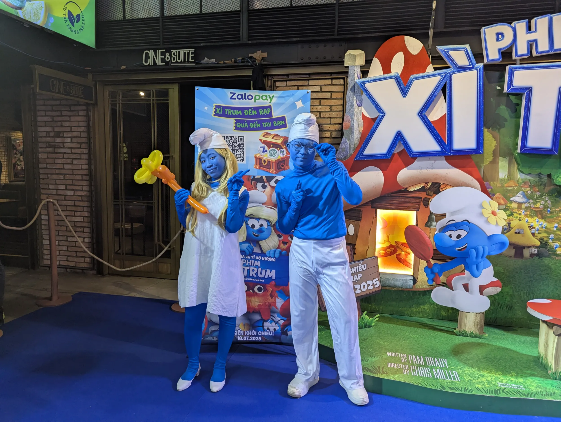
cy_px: 211
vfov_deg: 56.9
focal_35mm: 24
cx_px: 280
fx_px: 389
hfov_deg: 71.5
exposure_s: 1/370
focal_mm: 6.81
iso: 324
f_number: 1.85
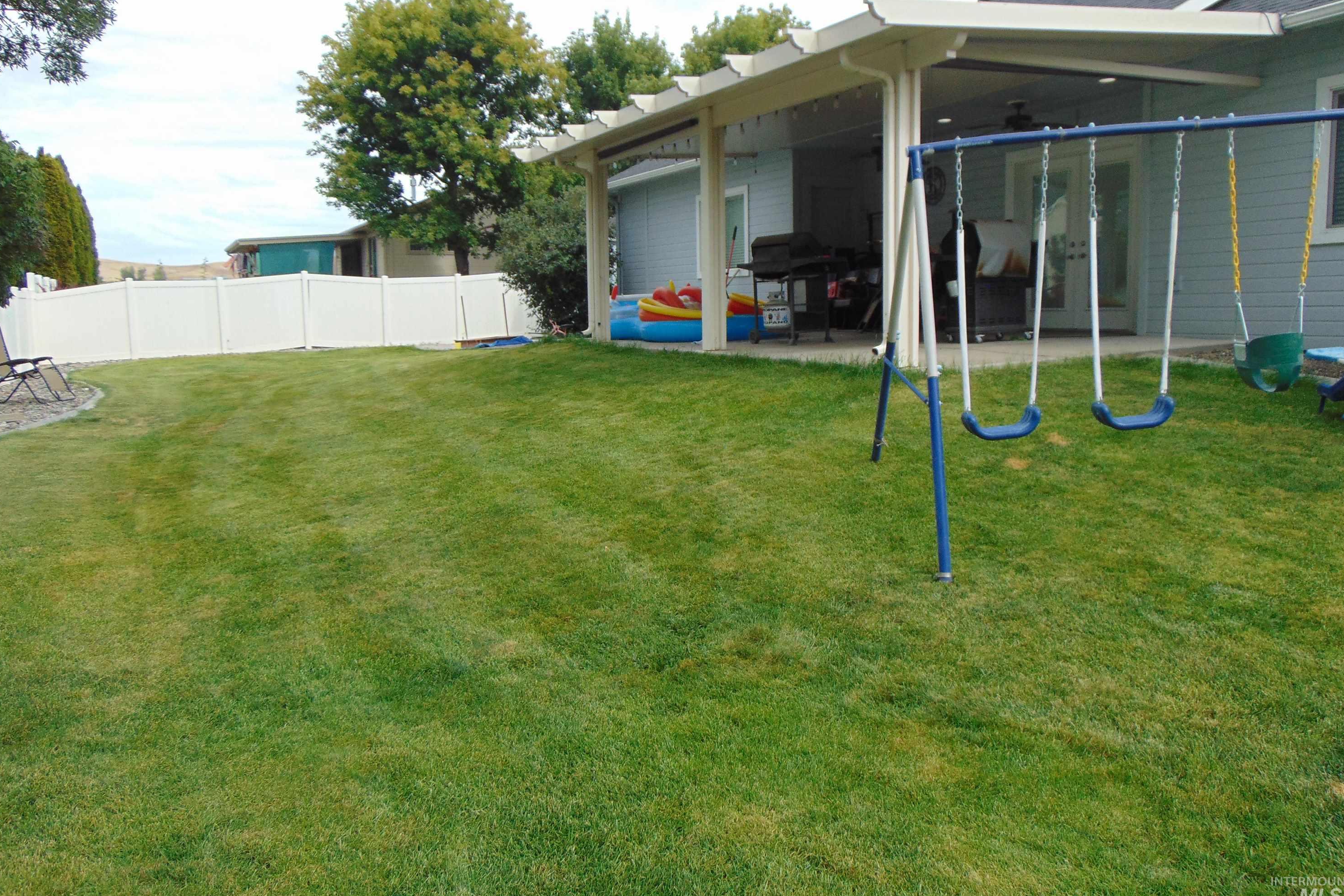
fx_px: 1008
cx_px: 678
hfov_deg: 67.4
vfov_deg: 47.9
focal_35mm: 27
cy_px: 405
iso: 80
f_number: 3
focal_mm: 4.5
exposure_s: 1/640
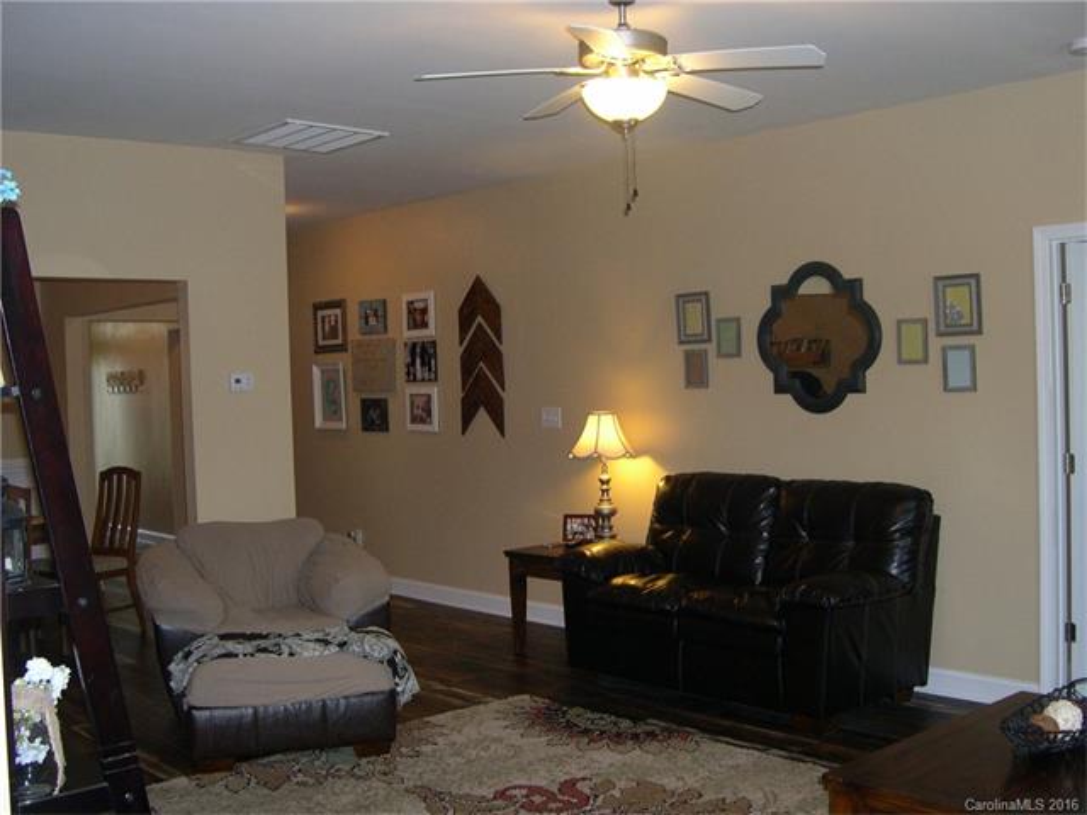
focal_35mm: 38
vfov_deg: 37.7
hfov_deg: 49.0
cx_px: 544
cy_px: 408
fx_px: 1193
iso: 288
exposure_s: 1/60
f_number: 2.8
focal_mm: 8
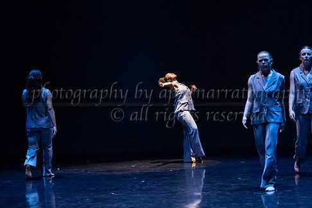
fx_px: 867
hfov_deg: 20.4
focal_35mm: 100
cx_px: 181
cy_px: 96
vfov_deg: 13.7
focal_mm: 75
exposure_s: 1/250
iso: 6400
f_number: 3.5
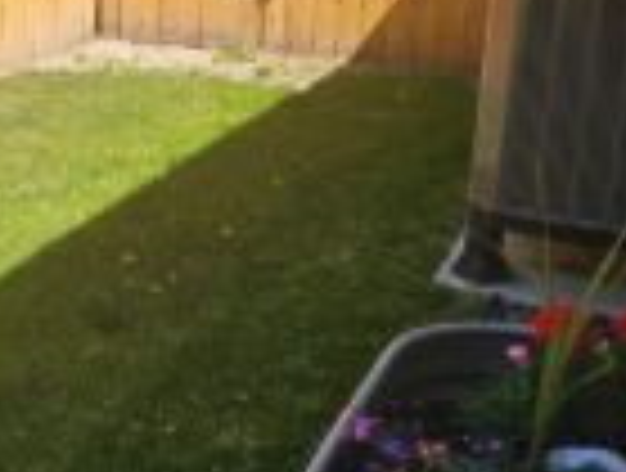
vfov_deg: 22.2
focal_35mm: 66
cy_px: 139
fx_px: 1197
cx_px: -41
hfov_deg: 27.2
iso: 12
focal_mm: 6.3
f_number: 1.7
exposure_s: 1/579
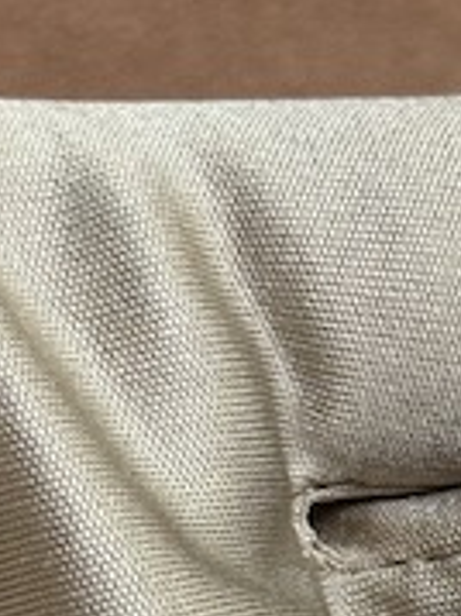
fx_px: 3822
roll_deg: -1.4
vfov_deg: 9.1
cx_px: 867
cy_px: 654
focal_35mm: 215
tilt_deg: -14.2
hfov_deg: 6.7
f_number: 1.78
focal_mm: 6.76
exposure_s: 1/55
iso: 125
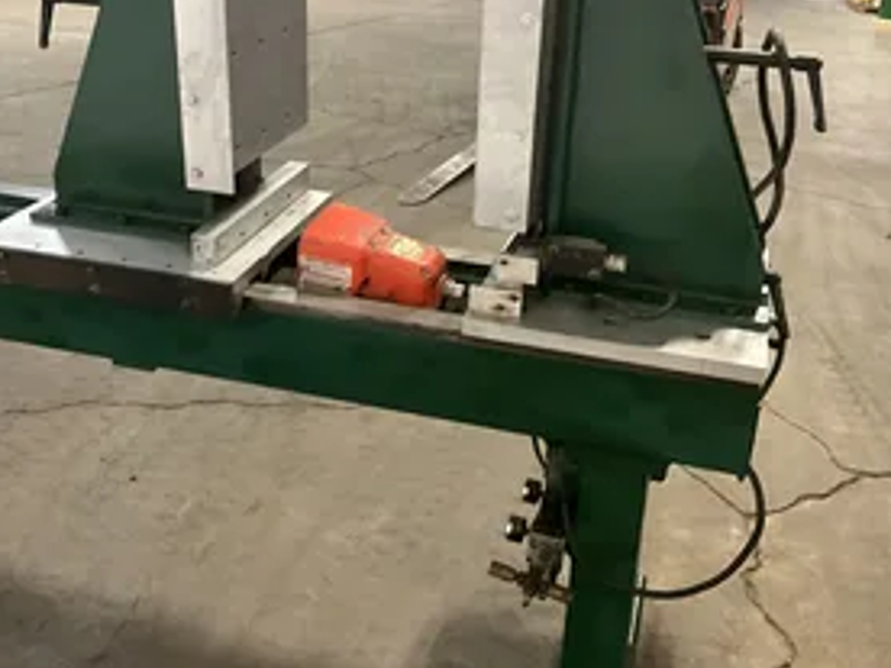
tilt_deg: -20.0
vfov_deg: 34.2
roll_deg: -3.7
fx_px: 1081
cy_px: 265
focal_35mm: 42
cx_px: 423
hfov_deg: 44.8
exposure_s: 1/37
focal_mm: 3
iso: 320
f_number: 1.8
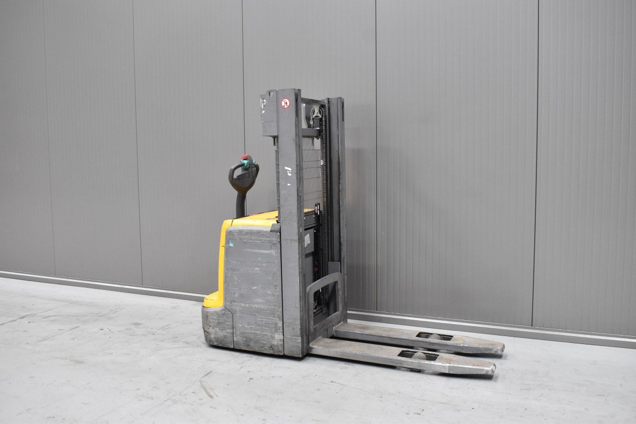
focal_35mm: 33
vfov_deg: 40.0
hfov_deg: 57.2
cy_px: 212
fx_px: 583
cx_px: 318
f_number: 5
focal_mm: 22
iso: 1600
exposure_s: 1/30
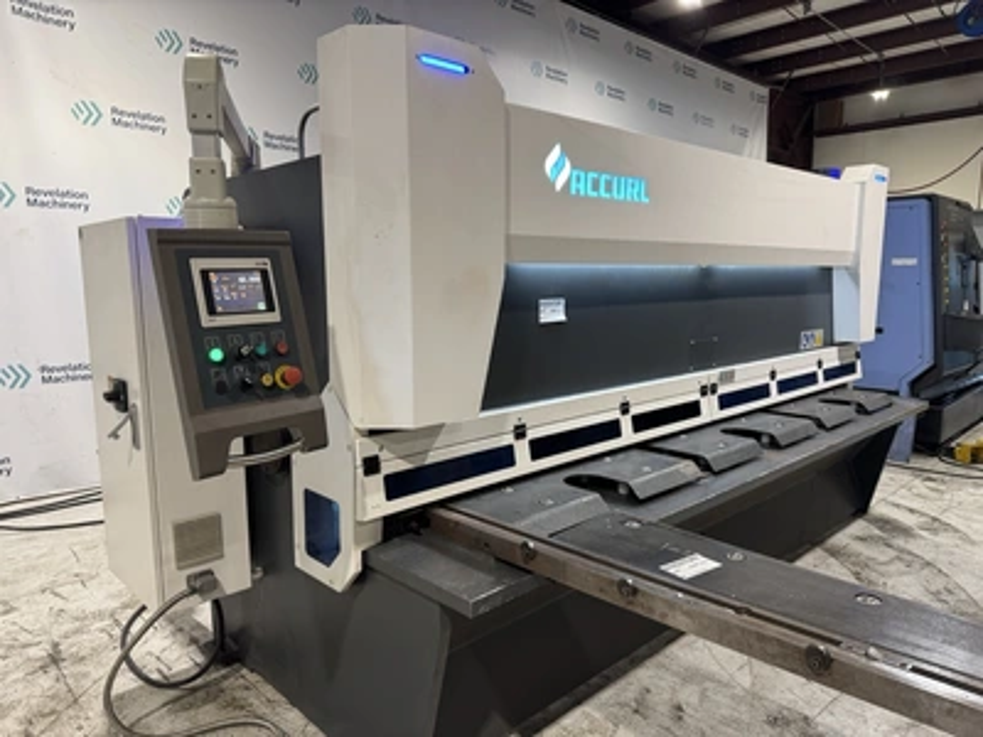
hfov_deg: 71.6
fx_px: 682
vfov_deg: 56.8
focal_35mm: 24
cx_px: 492
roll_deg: +0.5
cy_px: 368
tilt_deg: -8.5
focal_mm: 6.76
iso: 160
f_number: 1.78
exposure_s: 1/120
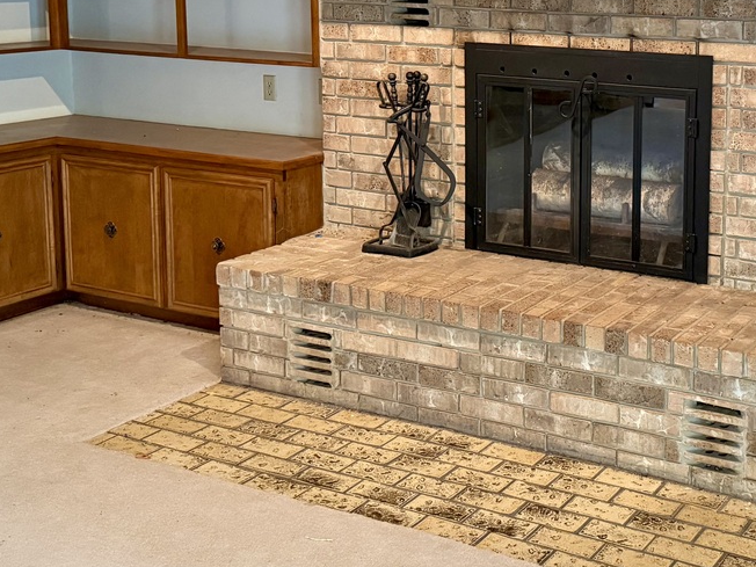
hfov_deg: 34.8
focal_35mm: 53
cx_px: 628
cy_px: 101
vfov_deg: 26.9
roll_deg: -0.9
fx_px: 1157
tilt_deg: -7.1
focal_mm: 6.76
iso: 640
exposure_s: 1/60
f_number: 1.78
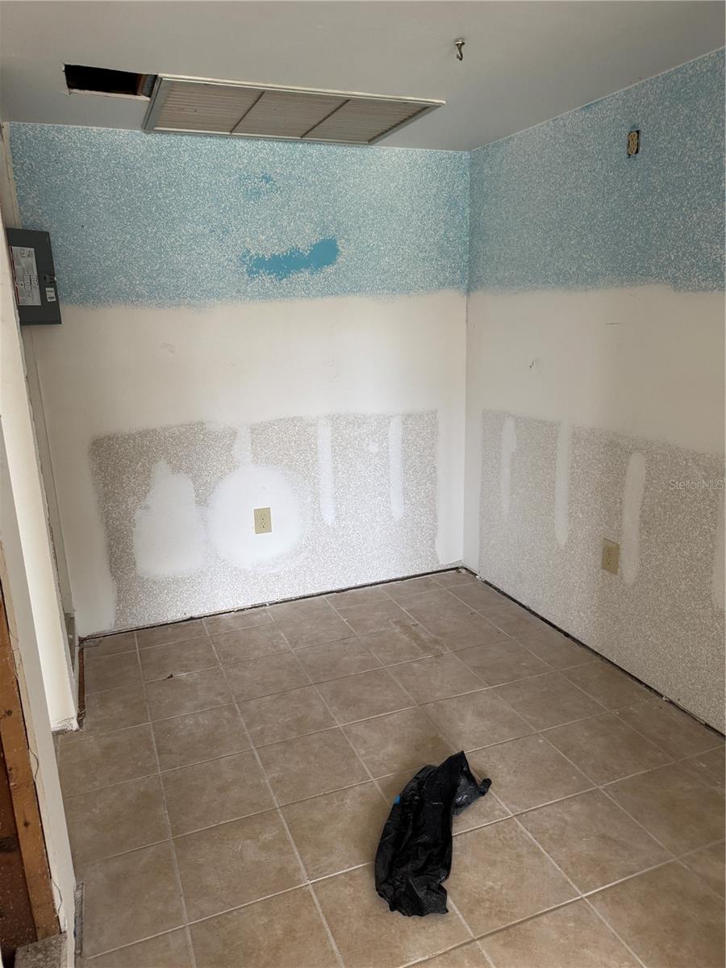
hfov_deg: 56.8
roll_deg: -1.3
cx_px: 363
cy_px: 484
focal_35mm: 24
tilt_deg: -13.6
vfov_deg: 71.6
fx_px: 671
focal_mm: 6.76
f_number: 1.78
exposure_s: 1/92
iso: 200
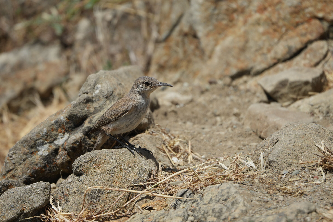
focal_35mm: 585
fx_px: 5411
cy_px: 112
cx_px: 148
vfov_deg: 2.4
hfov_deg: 3.5
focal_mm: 400
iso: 320
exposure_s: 1/2000
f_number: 6.3
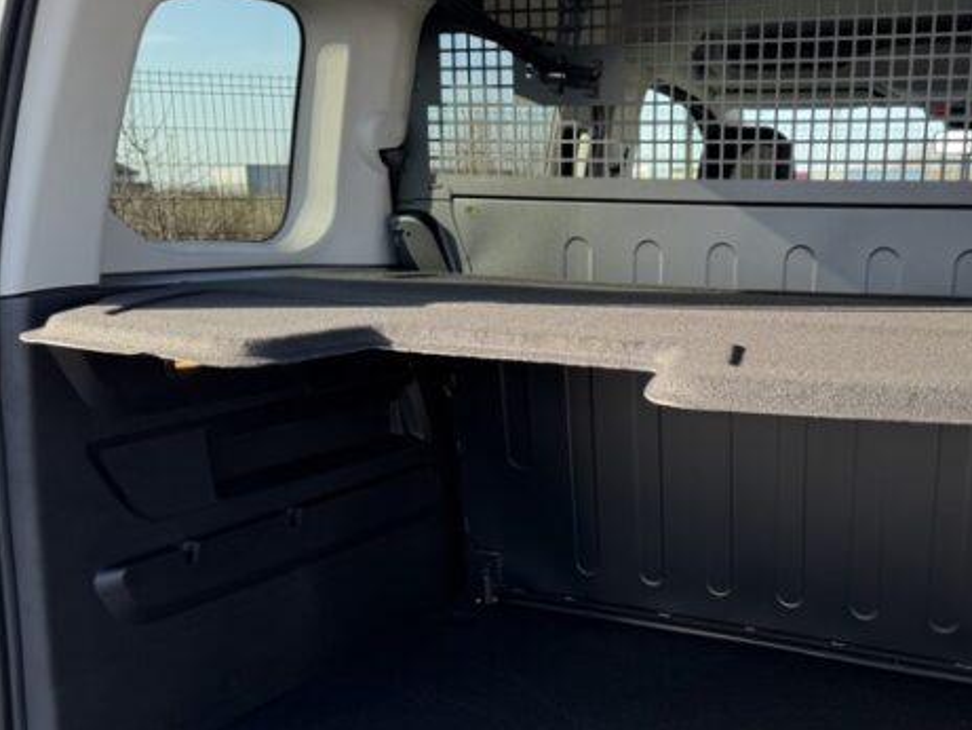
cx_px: 673
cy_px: 500
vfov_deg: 35.5
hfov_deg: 45.8
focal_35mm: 40
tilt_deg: -15.1
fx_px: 1123
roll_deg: +0.6
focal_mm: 6.76
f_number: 1.78
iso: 80
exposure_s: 1/276
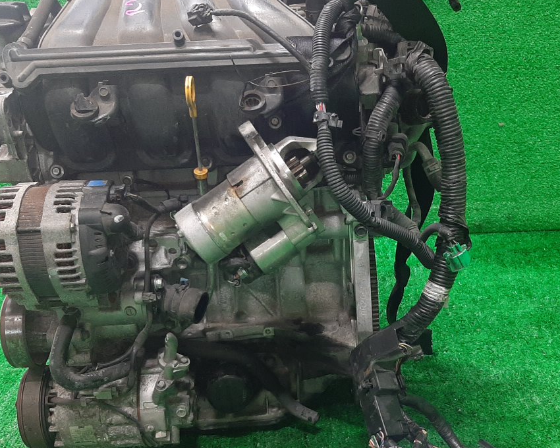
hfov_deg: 42.8
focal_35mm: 43
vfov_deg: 34.7
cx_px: 317
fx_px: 713
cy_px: 276
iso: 163
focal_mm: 3.93
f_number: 1.7
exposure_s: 1/50
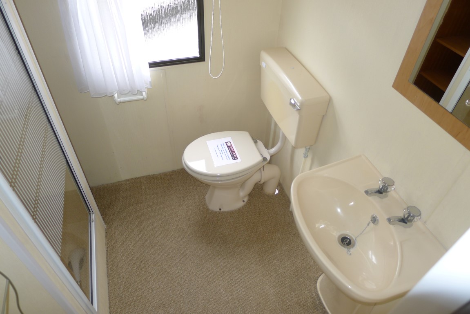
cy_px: 157
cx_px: 235
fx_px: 313
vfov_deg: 53.2
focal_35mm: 24
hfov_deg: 73.7
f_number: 2
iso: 100
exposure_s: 1/100
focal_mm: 5.1
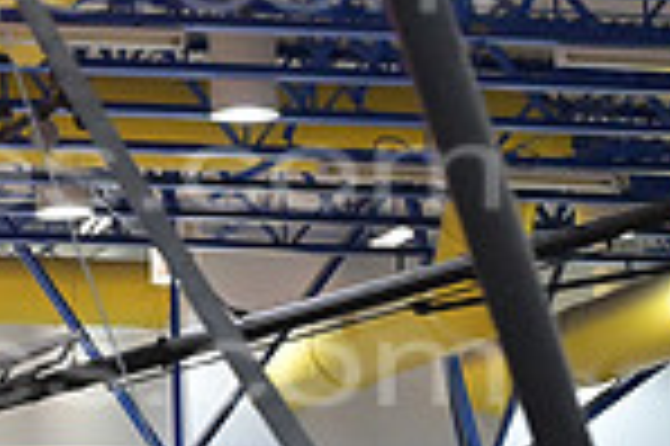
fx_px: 3625
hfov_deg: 10.0
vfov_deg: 7.0
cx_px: -513
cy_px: -117
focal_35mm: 195
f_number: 4
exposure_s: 1/800
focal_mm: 50
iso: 4500
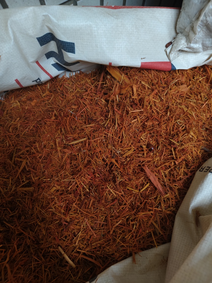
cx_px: 106
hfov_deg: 58.9
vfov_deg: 73.9
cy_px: 142
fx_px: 188
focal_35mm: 23
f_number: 1.88
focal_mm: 5.56
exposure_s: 1/50
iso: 525
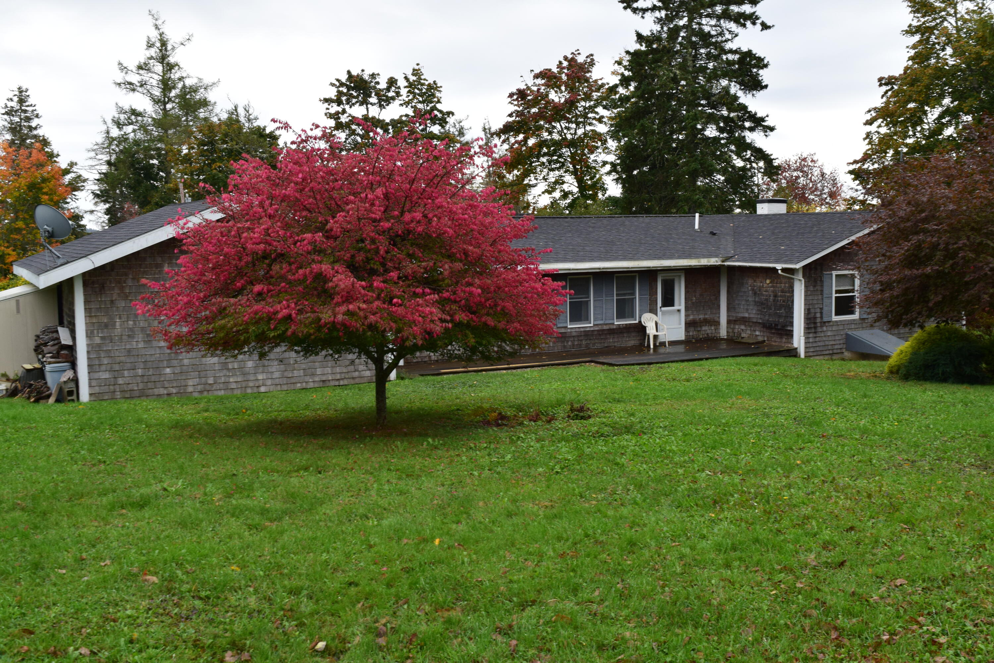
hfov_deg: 53.1
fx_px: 994
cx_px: 497
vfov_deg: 36.9
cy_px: 332
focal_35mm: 36
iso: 400
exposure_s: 1/320
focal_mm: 24
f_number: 10
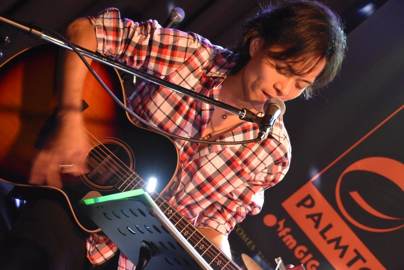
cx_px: 202
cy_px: 135
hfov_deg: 17.5
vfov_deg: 11.7
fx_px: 1314
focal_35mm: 117
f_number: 5.3
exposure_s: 1/60
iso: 2200
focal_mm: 78
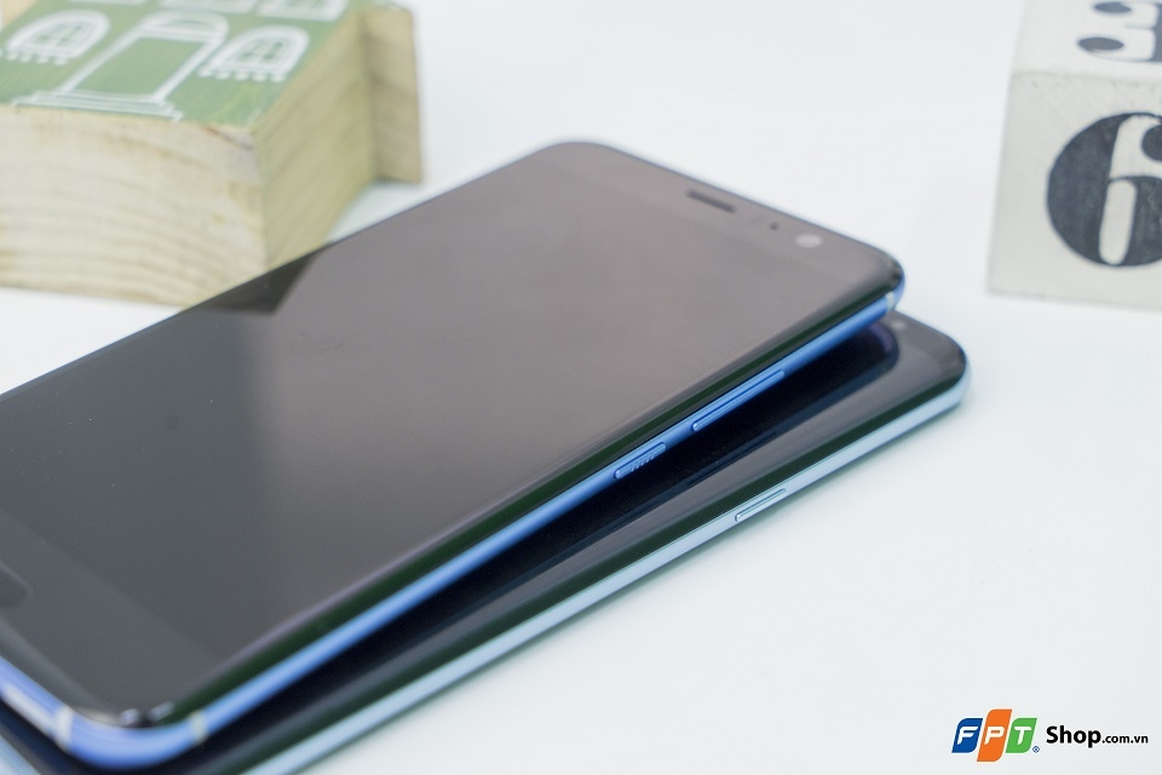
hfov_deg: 31.4
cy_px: 388
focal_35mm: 64
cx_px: 581
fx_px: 2066
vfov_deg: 21.2
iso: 1000
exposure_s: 1/40
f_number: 7.1
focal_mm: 64
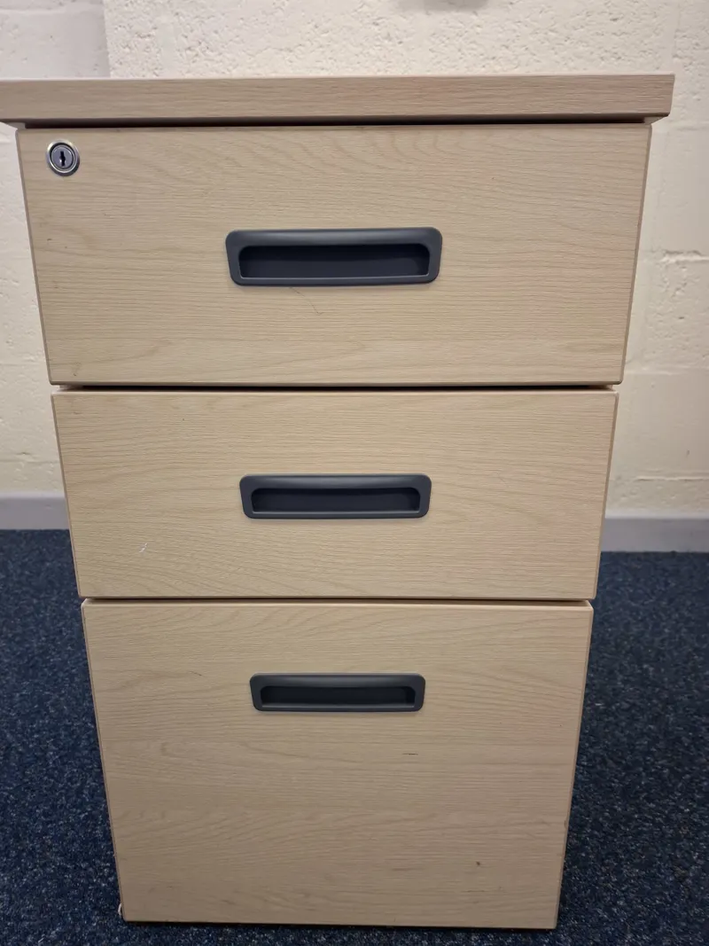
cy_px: 473
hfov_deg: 58.9
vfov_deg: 73.9
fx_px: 628
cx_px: 354
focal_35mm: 23
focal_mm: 5.54
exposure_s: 1/33
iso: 250
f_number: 1.8
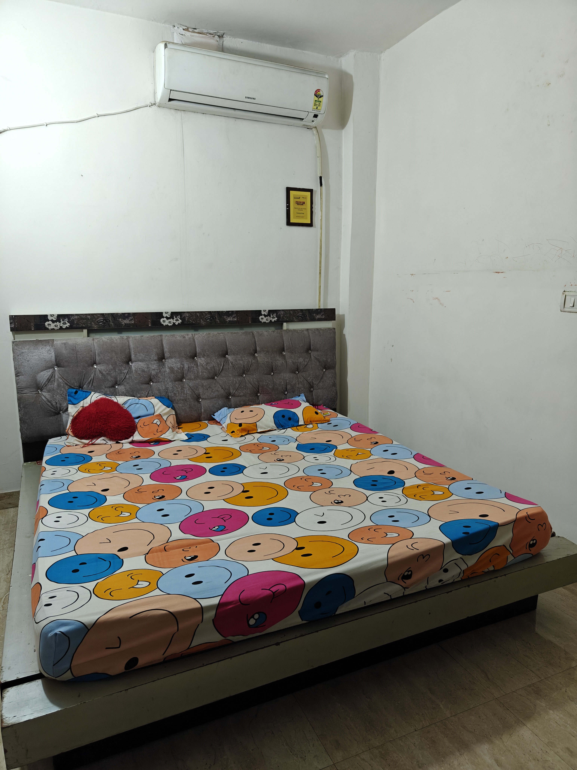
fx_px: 533
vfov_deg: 71.6
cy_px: 385
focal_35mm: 24
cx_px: 288
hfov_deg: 56.8
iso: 320
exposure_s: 1/100
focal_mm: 5.59
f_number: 1.8
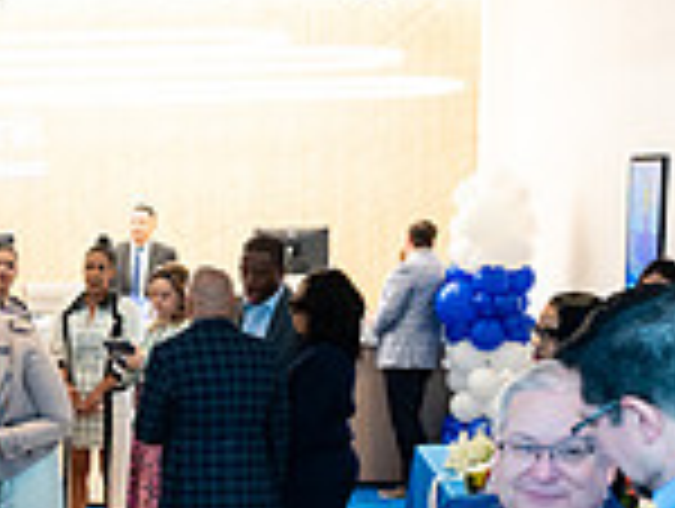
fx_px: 1758
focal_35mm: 90
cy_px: 445
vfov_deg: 16.3
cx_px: -50
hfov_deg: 20.8
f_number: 3.2
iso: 1250
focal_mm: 24
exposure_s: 1/200
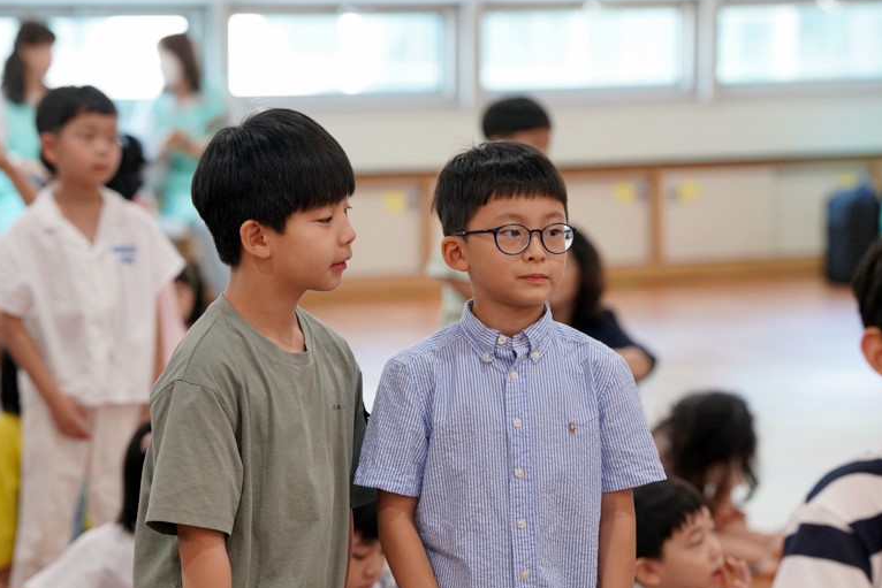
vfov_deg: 9.7
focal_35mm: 141
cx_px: 382
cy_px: 314
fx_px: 3455
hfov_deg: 14.5
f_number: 4
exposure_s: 1/160
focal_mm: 120
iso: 1250
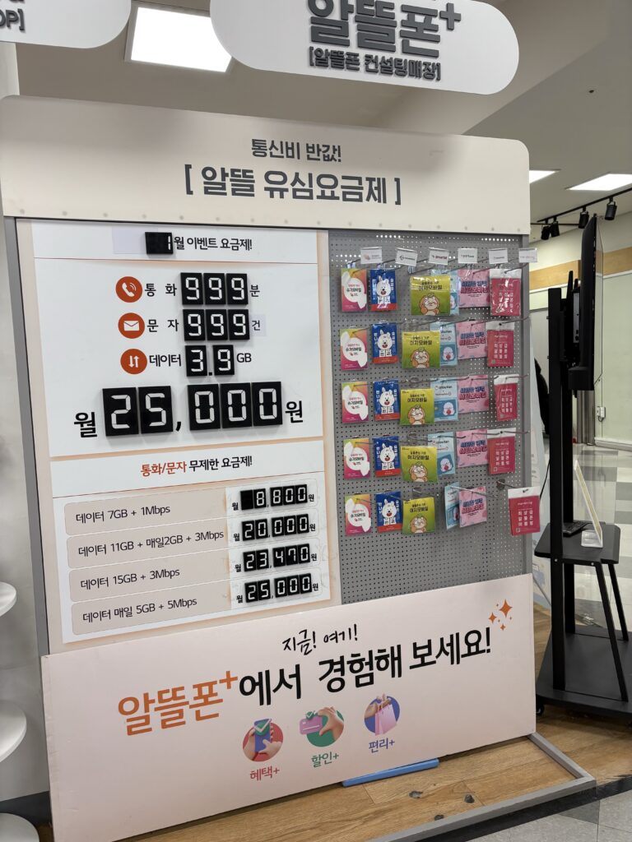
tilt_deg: -5.1
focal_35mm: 26
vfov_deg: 67.3
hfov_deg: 53.1
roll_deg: +3.1
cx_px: 316
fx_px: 633
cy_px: 421
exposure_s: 1/120
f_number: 1.6
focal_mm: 5.96
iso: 80
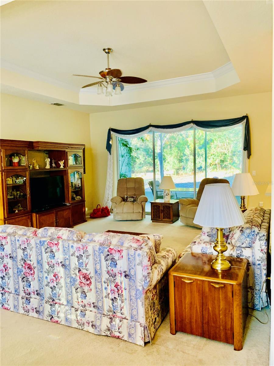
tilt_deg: -2.9
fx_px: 274
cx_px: 137
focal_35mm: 26
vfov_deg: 67.3
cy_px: 183
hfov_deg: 53.1
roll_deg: +2.1
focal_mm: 4.25
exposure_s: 1/60
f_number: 1.8
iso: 160
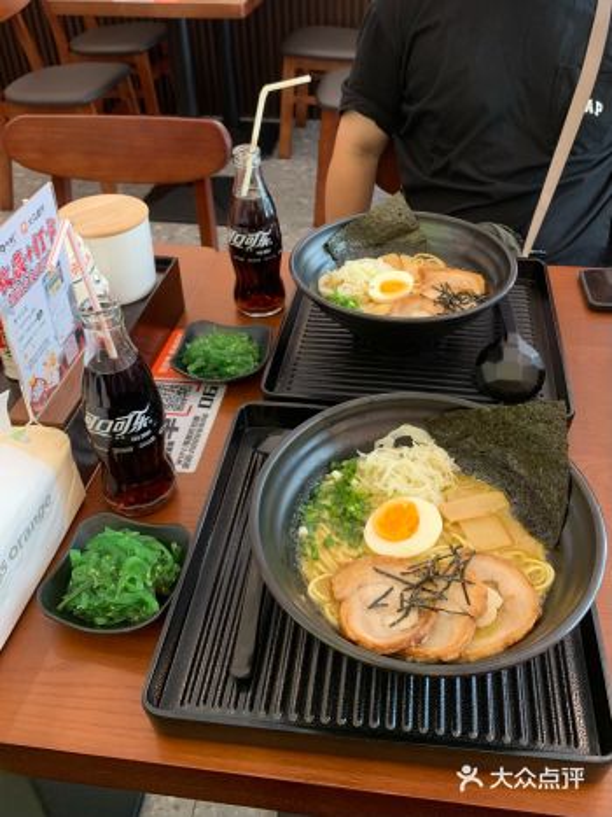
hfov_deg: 53.0
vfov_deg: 67.3
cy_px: 408
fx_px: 613
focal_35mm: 26
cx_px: 306
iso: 50
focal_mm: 4.25
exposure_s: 1/50
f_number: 1.8
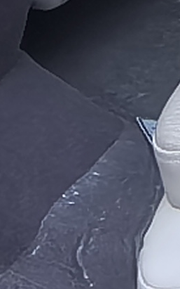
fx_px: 1781
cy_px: -435
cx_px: 396
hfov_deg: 5.6
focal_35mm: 227
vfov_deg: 8.4
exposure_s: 1/50
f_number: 2.2
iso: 100
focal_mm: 1.95
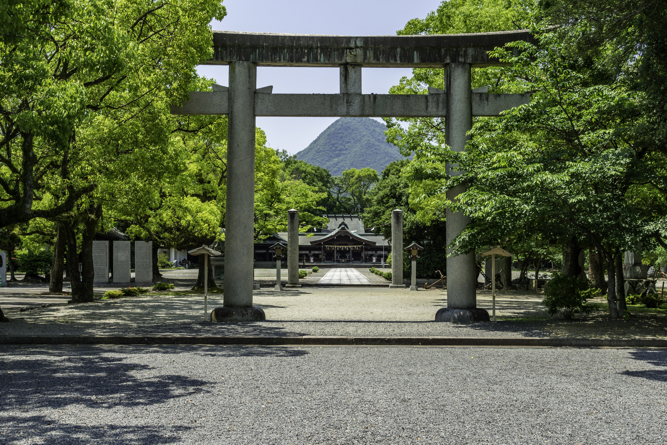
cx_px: 334
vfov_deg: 30.8
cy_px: 222
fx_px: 806
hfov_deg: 45.0
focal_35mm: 44
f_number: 8
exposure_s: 1/250
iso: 160
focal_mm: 29
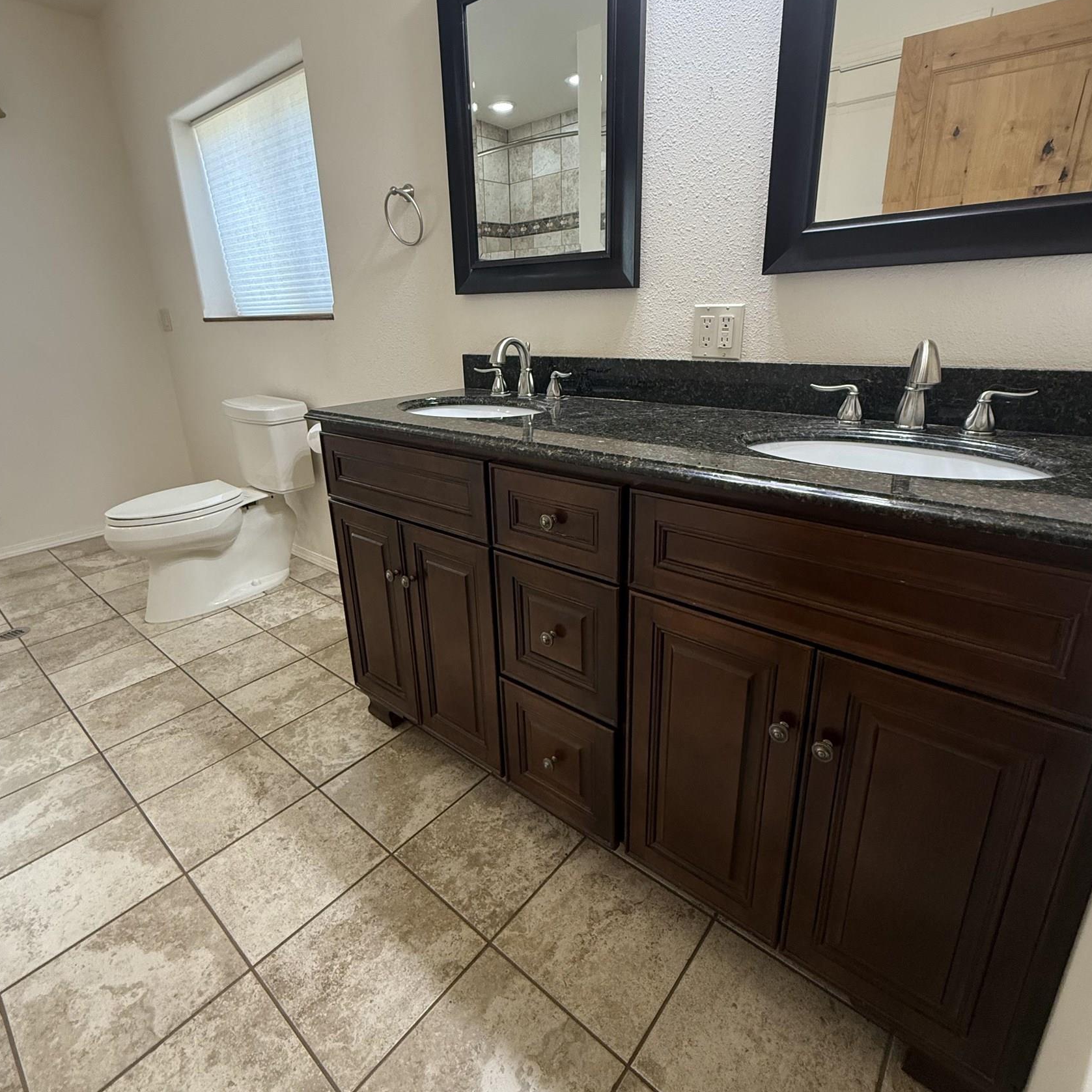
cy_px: 514
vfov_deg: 83.9
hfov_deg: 84.0
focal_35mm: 17
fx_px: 607
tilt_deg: -17.7
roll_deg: +1.9
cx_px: 549
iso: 320
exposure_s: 1/60
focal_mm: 2.22
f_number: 2.2
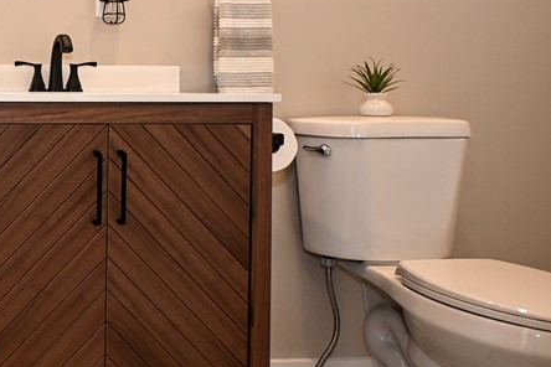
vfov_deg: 30.0
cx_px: -87
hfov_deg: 36.1
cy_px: 94
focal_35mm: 44
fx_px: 673
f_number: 4
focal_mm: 12
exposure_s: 1/60
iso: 400
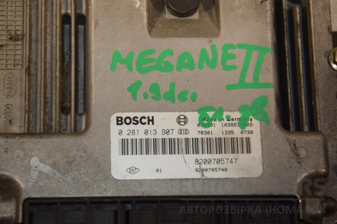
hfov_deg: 19.5
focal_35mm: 105
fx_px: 983
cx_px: 168
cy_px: 112
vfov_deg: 13.0
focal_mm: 70
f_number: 7.1
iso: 800
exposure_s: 1/200
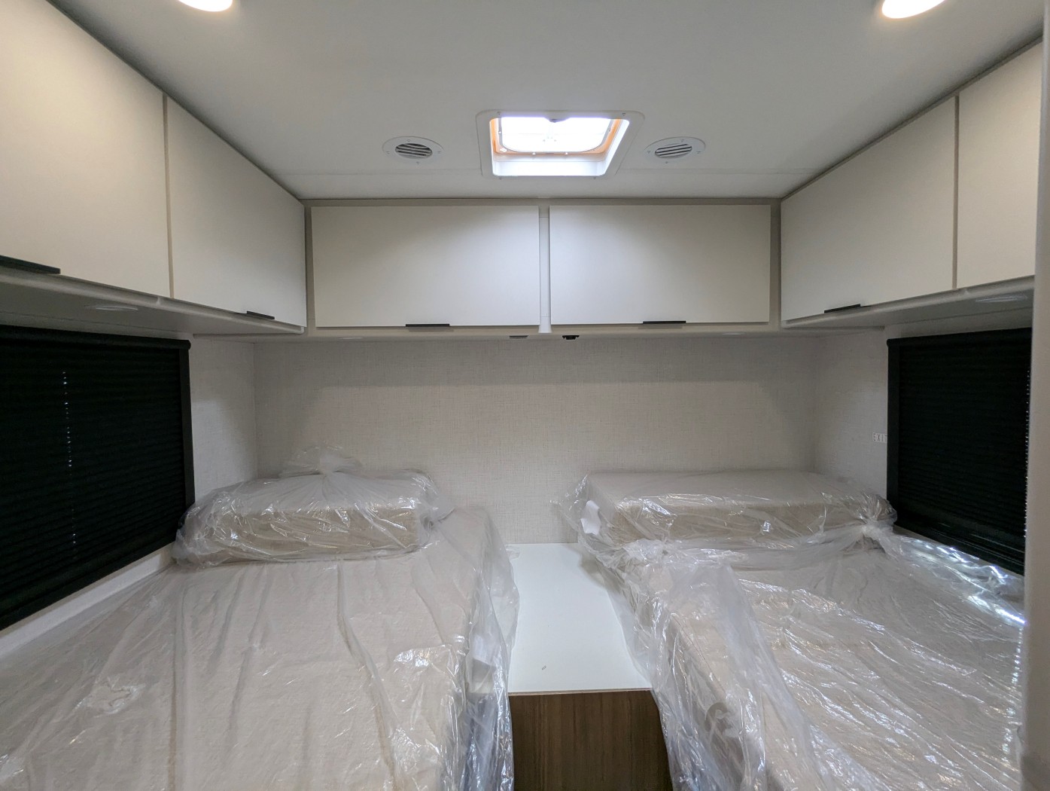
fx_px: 486
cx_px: 525
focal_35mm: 16
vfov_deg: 78.2
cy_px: 396
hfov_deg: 94.4
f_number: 2.2
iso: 129
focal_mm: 2.35
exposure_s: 1/119
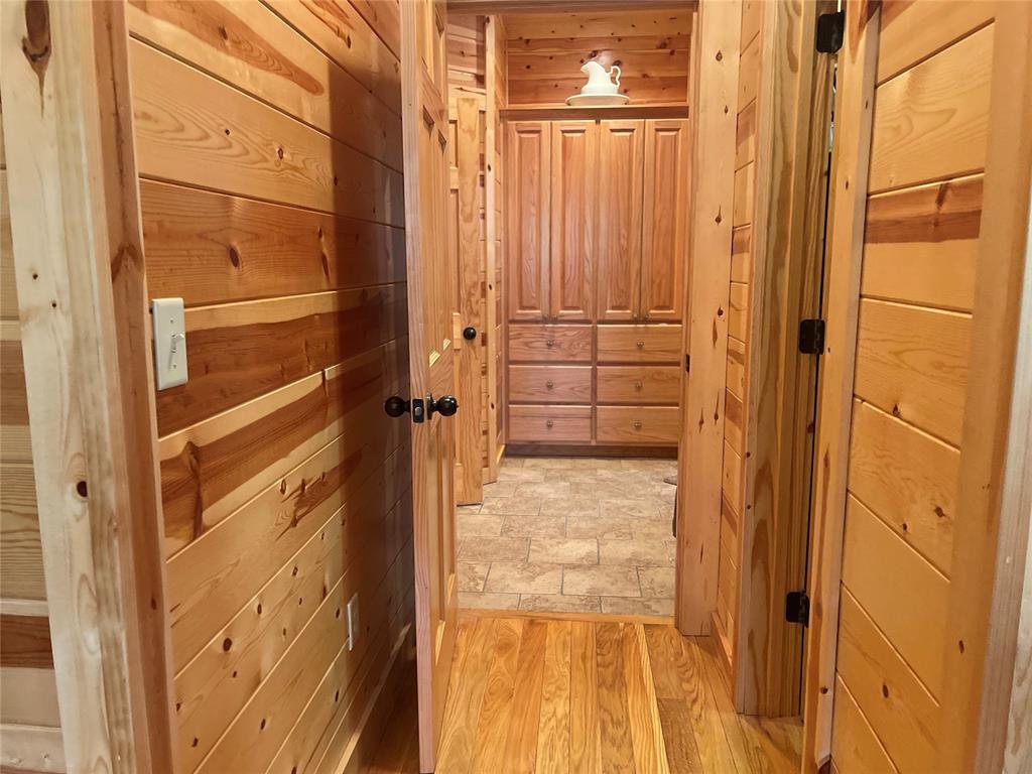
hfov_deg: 67.3
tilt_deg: -7.2
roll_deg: +2.2
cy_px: 387
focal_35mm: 26
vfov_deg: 53.1
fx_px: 775
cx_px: 516
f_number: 1.6
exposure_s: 1/60
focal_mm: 5.1
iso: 400
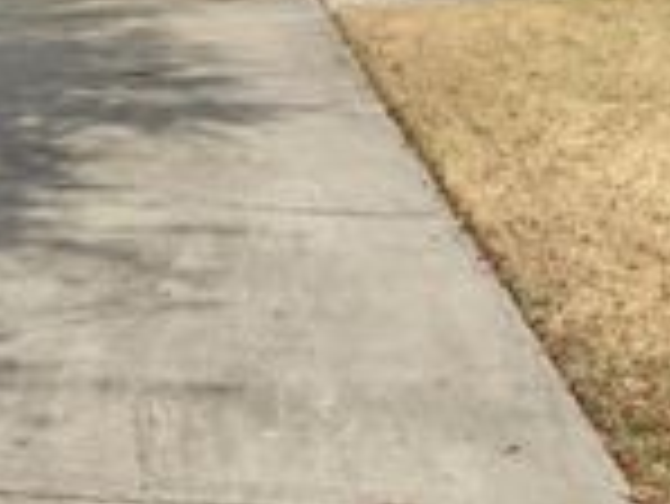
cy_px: -268
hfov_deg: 18.9
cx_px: -180
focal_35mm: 97
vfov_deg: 14.2
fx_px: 1879
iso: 32
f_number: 2.2
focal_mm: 4.15
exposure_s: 1/1980
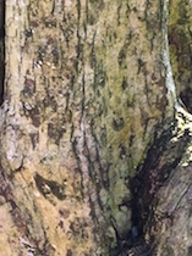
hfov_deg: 17.7
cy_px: 119
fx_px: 615
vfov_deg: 23.6
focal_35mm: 83
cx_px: 76
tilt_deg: -48.2
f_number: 2.2
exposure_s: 1/100
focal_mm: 4.15
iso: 50
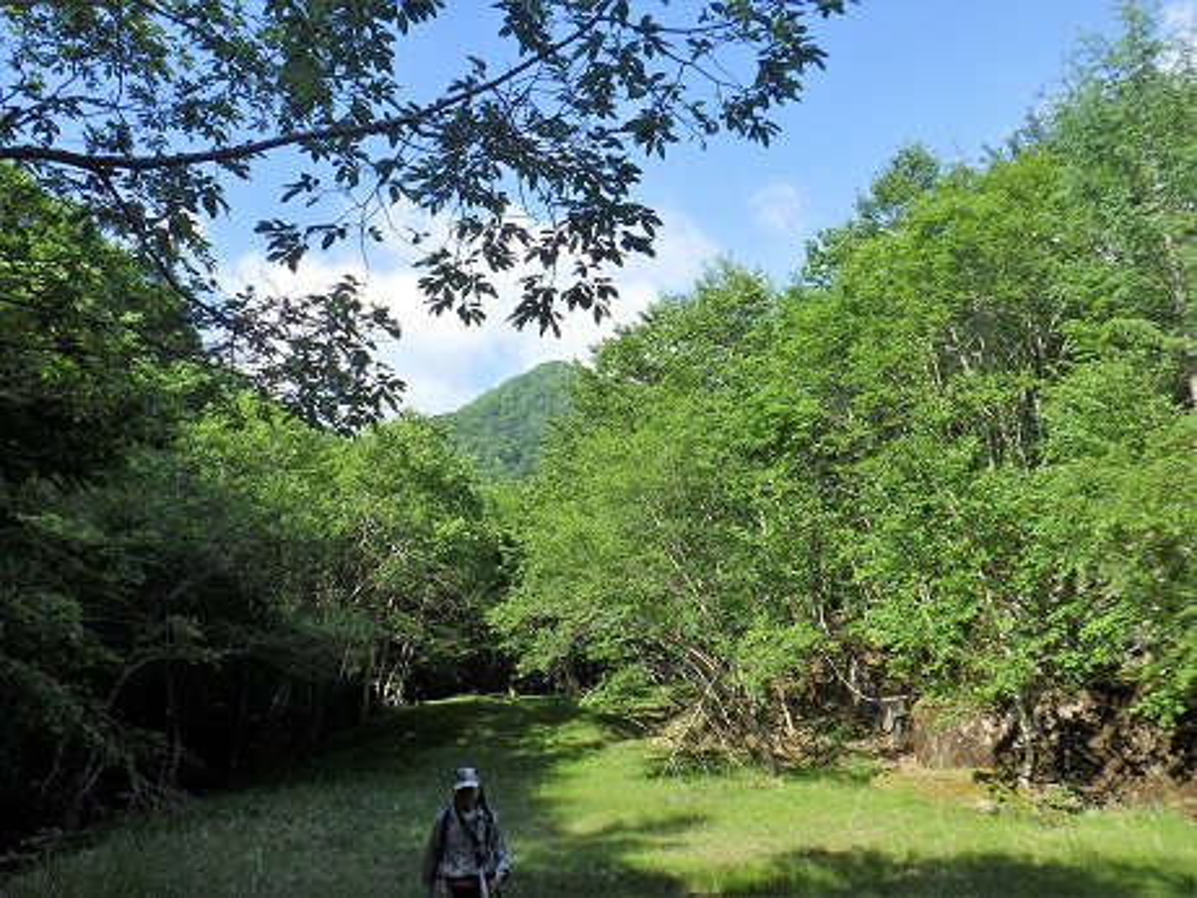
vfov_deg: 49.8
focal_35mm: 28
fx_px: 968
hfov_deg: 63.4
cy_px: 449
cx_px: 598
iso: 125
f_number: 4.2
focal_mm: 5
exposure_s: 1/500
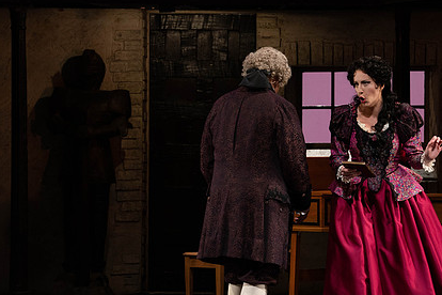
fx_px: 3438
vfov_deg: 4.9
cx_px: 252
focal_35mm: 280
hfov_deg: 7.4
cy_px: 177
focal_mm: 200
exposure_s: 1/250
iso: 3200
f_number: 8
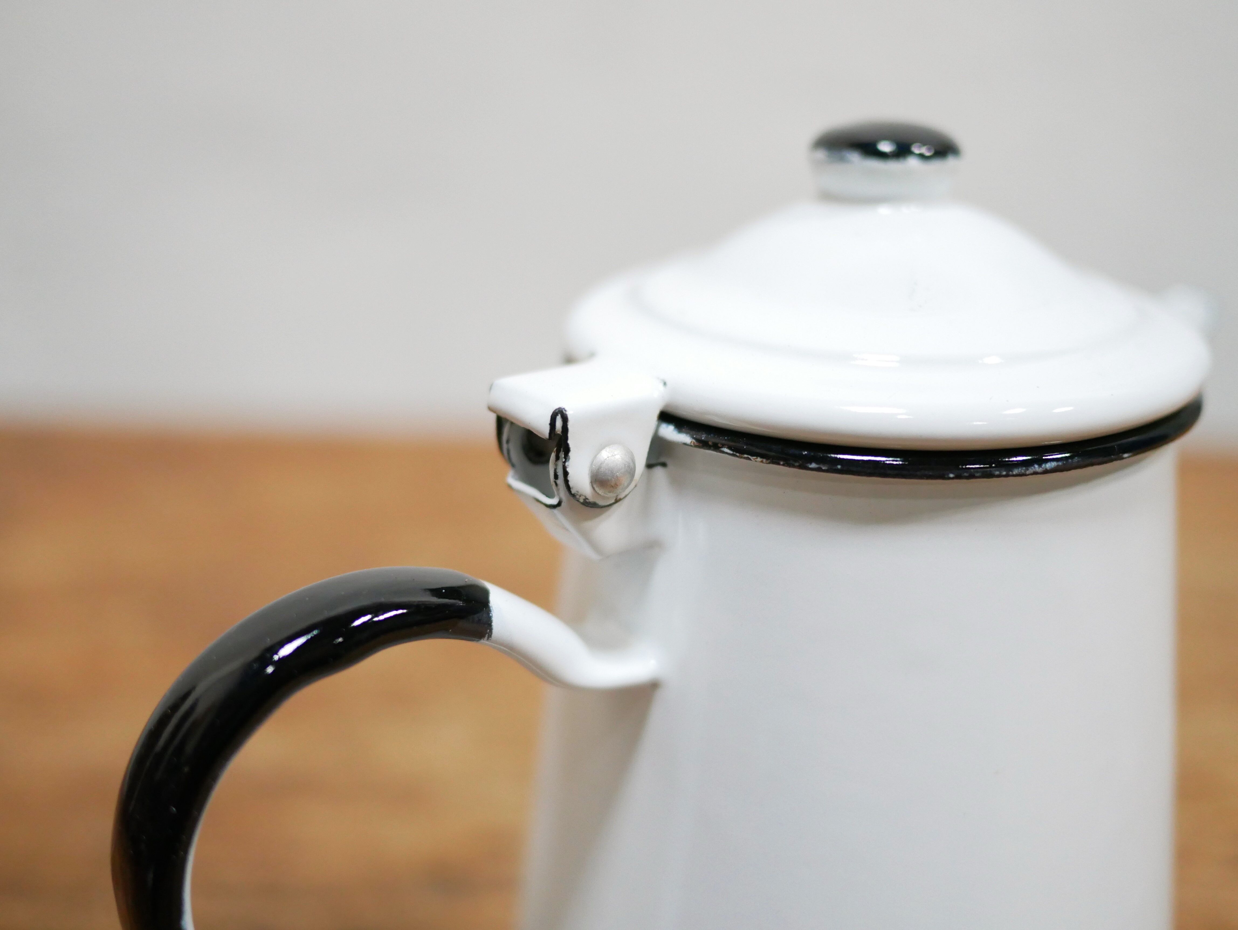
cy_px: 465
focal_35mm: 40
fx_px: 1431
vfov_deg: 36.0
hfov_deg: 46.8
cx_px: 619
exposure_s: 1/60
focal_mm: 20
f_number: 1.7
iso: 1250
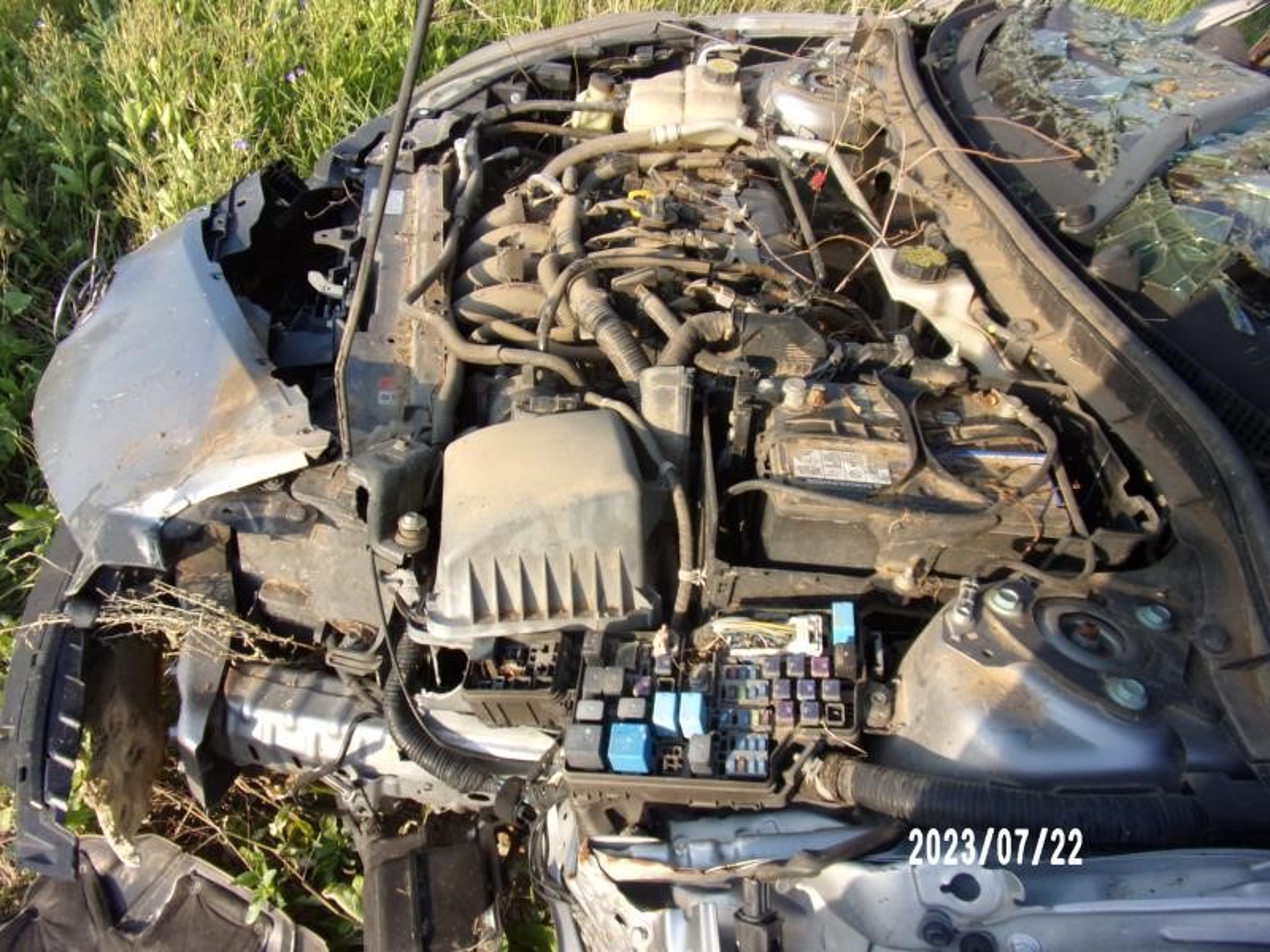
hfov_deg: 71.6
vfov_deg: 56.8
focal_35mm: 24
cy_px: 476
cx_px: 635
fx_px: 881
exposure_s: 1/320
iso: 80
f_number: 3.3
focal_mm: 4.3
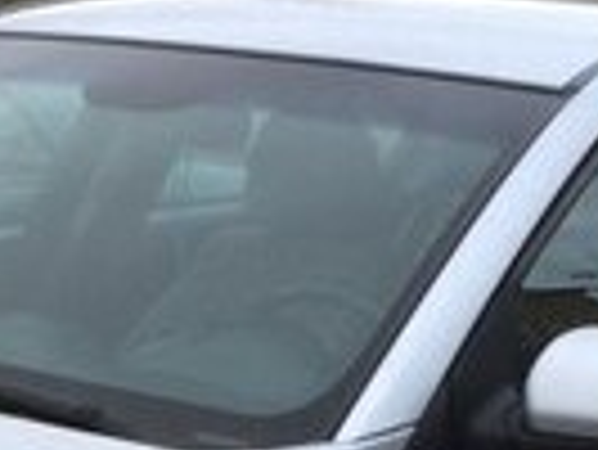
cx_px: 63
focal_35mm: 144
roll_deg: -3.9
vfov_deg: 10.0
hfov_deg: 13.6
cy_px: 704
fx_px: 2490
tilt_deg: -17.4
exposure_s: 1/50
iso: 32
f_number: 2.2
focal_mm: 4.15
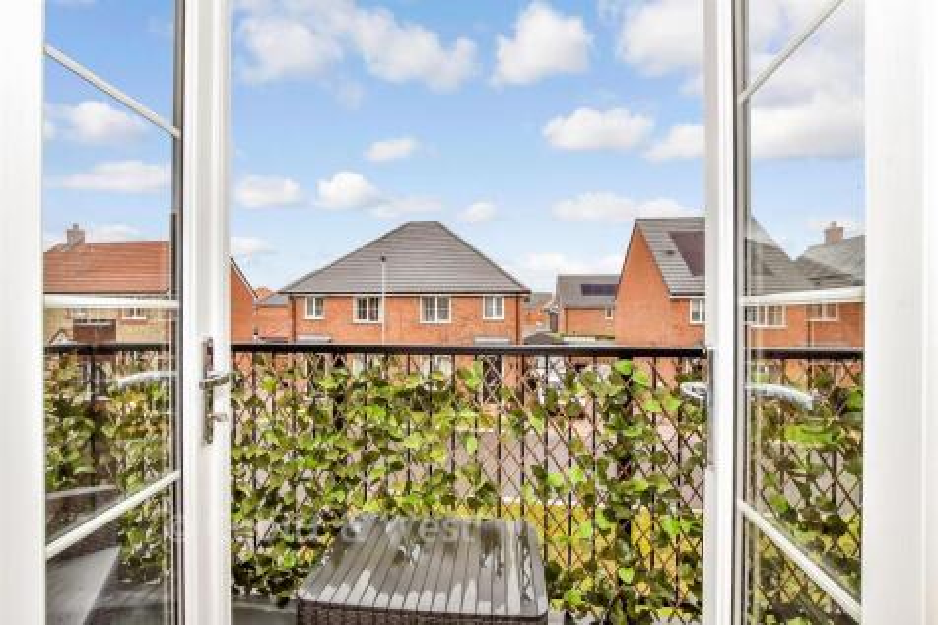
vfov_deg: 77.3
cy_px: 312
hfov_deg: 100.4
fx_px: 391
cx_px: 469
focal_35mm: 15
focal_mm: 10
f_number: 8
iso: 400
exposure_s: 1/250
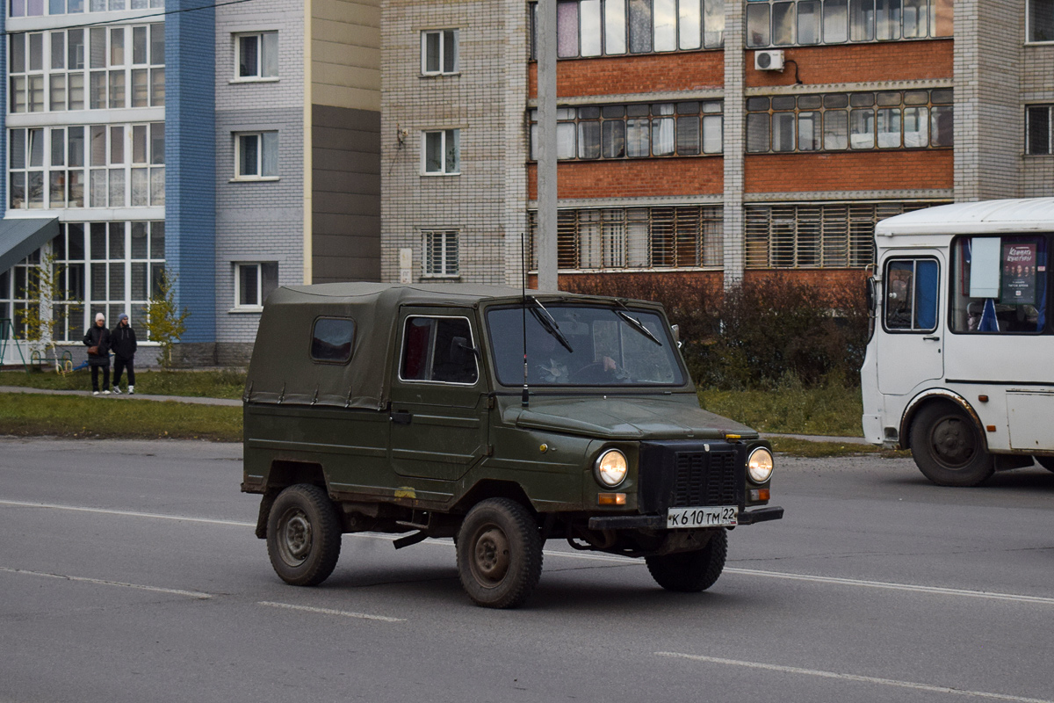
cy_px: 352
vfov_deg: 20.2
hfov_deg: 29.9
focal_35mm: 68
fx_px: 1976
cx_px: 527
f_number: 7.1
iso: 400
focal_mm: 45
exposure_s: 1/800
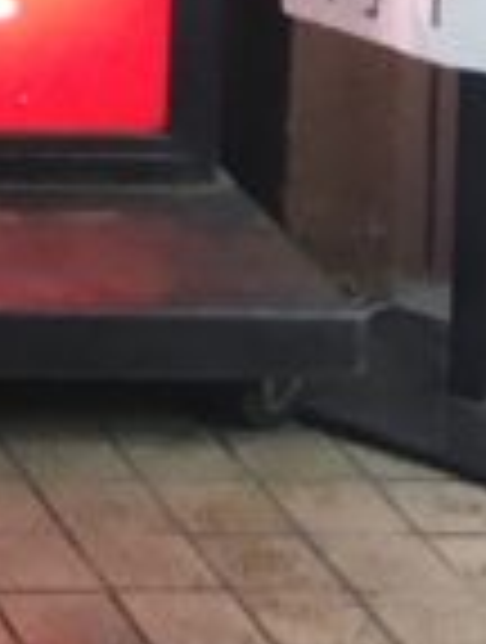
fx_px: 3858
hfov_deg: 6.6
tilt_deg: +0.5
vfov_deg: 8.2
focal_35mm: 207
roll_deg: -2.9
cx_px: -909
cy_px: -1261
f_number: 2.2
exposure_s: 1/30
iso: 100
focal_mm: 4.15
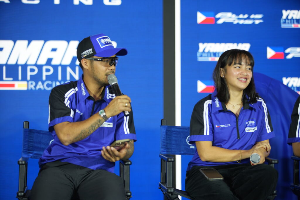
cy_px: 100
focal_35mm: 110
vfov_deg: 12.5
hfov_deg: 18.6
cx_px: 150
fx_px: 917
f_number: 2.8
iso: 400
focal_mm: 110
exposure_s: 1/125
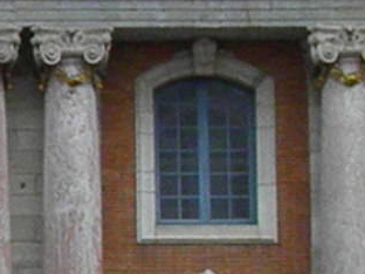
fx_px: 3944
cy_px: 136
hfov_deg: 5.2
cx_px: -219
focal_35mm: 374
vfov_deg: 4.0
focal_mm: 13.2
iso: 500
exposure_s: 1/1600
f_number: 7.8
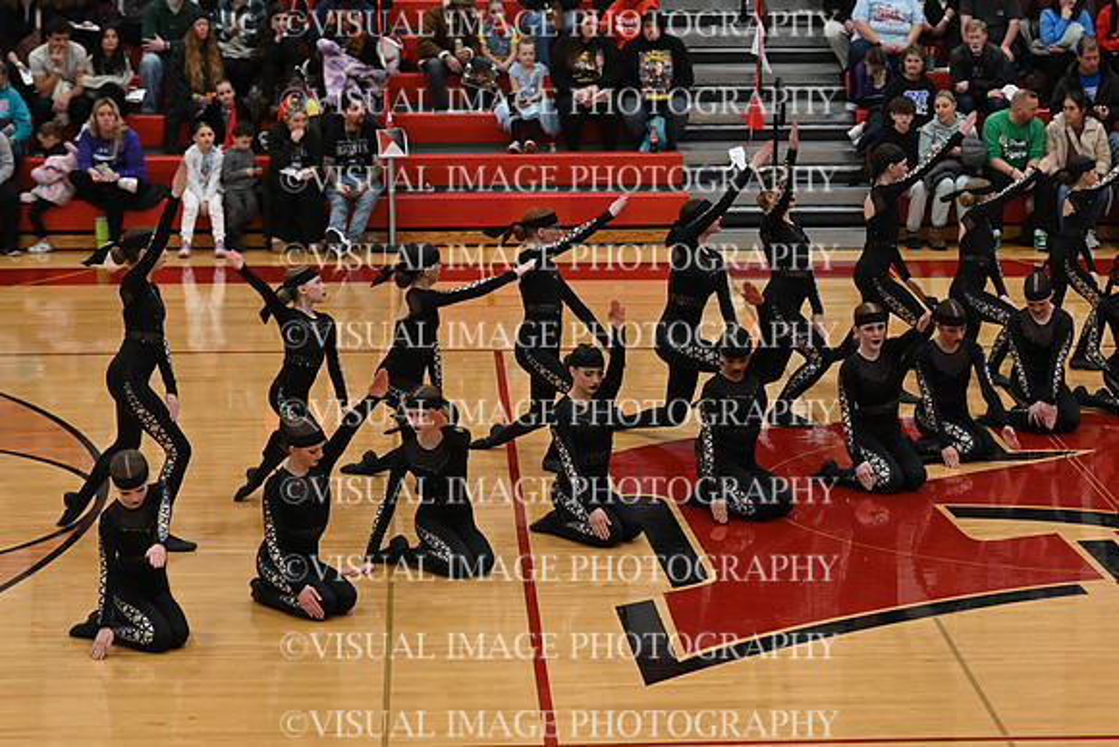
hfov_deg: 19.5
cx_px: 560
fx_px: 3264
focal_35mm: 105
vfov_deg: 13.0
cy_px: 374
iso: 3200
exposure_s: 1/400
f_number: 4
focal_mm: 70
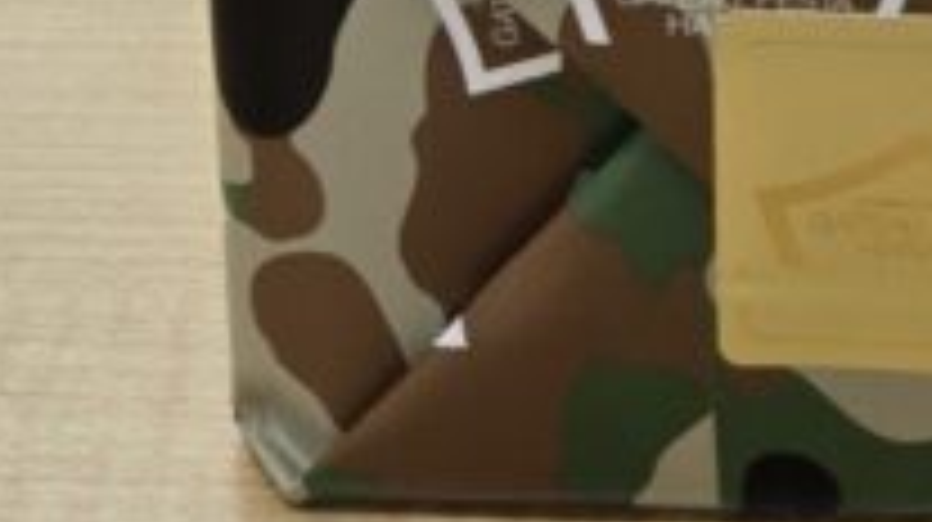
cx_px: 765
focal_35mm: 124
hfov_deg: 17.2
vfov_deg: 8.4
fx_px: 3062
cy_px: -972
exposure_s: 1/100
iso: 100
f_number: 1.8
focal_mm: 5.4
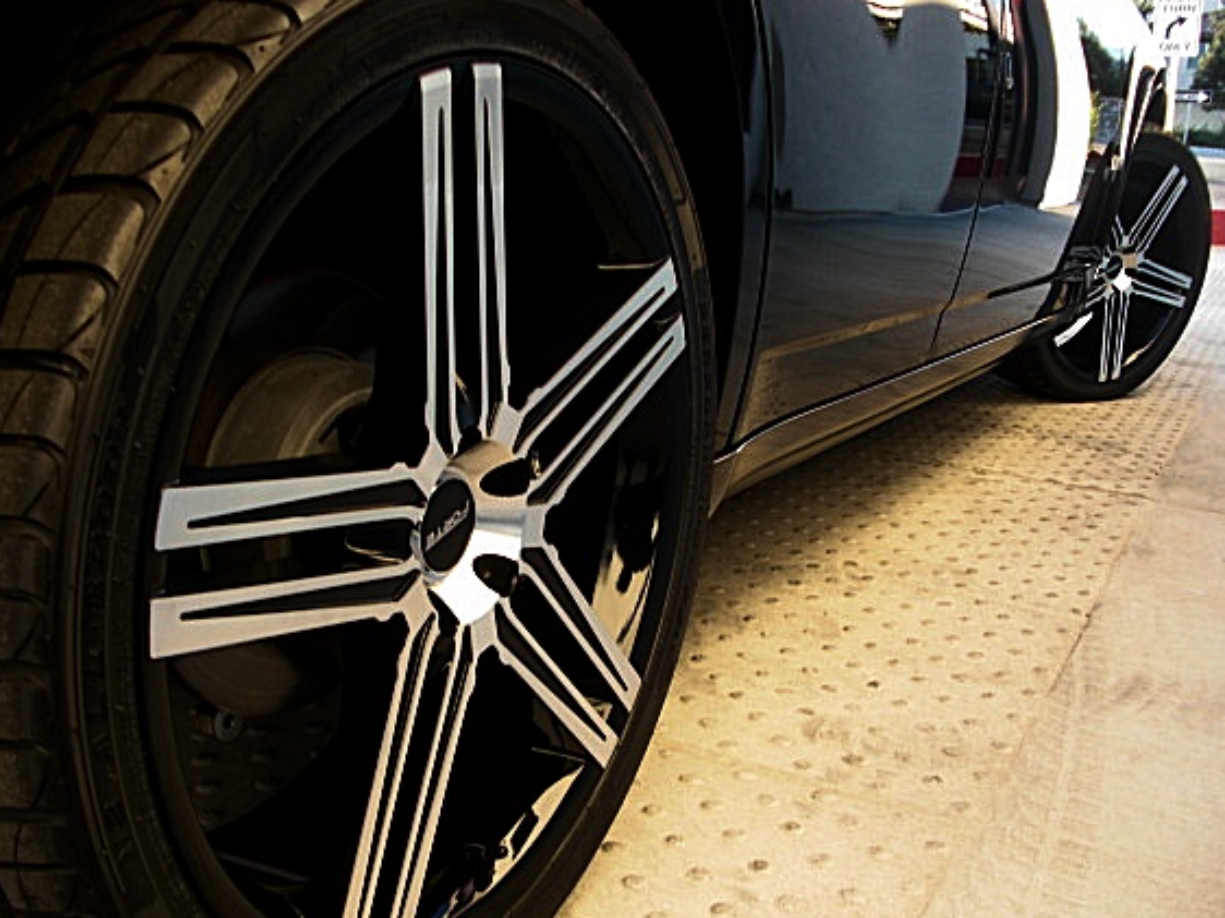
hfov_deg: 45.7
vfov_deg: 35.1
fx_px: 1450
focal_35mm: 41
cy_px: 510
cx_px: 545
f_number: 2.8
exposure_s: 1/80
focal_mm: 6.3
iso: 100
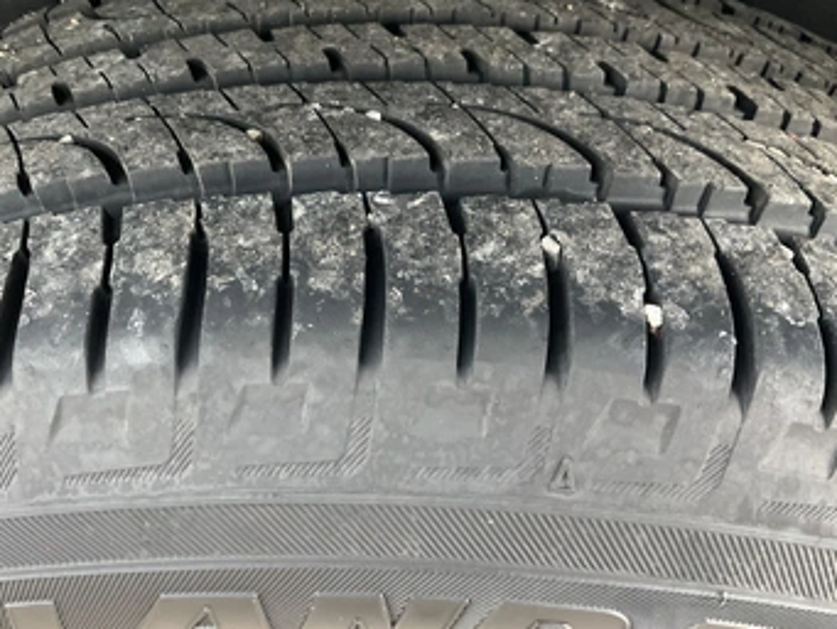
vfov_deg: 41.8
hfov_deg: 53.8
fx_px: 822
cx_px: 376
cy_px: 322
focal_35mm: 34
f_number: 1.8
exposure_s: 1/40
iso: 320
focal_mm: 3
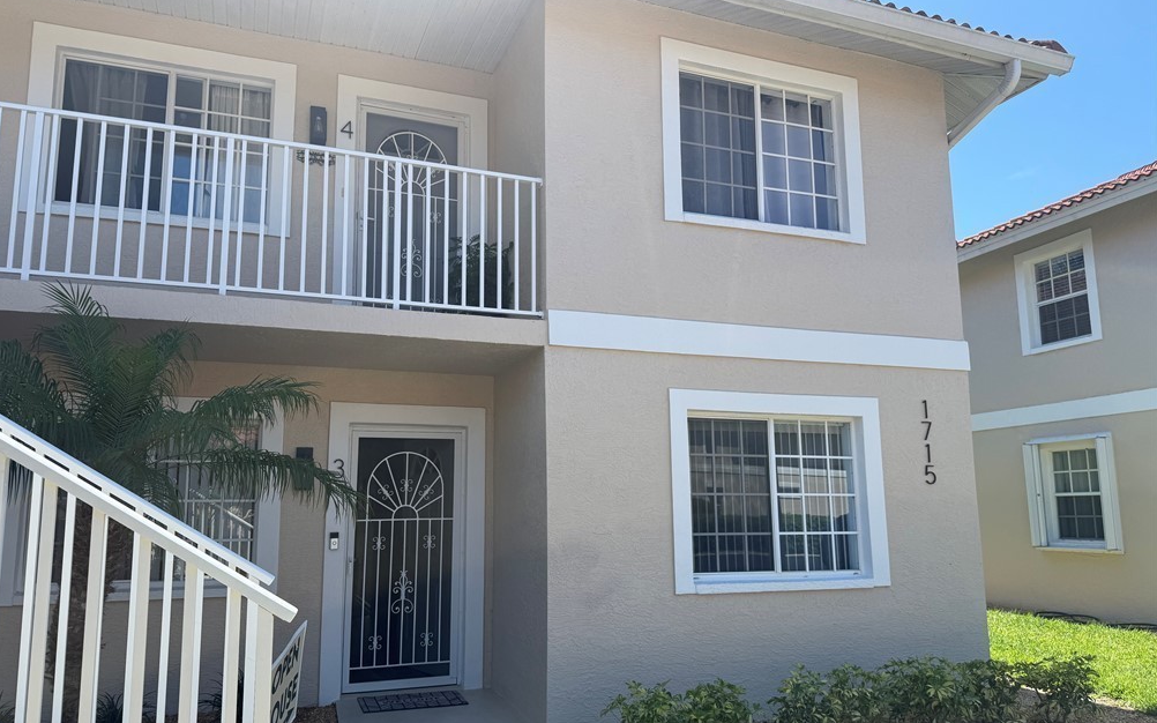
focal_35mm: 26
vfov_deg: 47.5
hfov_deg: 70.4
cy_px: 394
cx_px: 567
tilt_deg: +9.2
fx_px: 820
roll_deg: +0.4
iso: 80
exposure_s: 1/2370
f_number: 1.78
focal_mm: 6.76
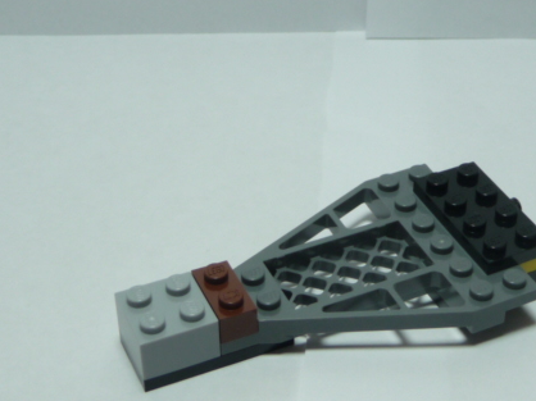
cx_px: 356
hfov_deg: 26.9
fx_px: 1114
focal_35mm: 72
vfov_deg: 20.4
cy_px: 237
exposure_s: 1/80
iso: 100
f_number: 3.3
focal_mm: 4.7
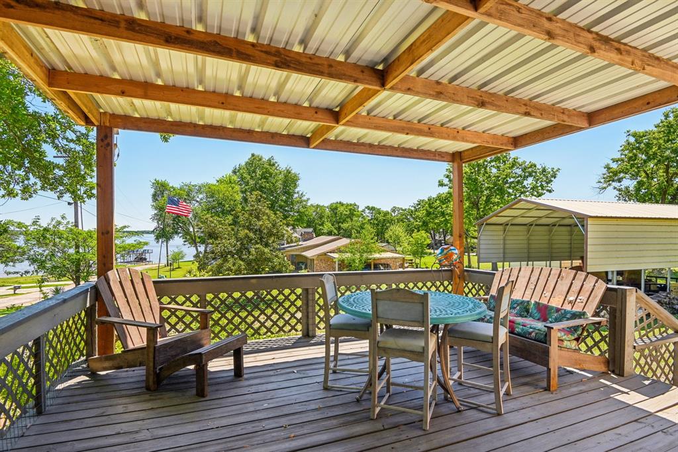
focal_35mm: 19
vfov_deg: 64.5
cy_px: 226
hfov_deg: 86.9
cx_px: 339
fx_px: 358
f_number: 8
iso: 400
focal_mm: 19
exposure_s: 1/500
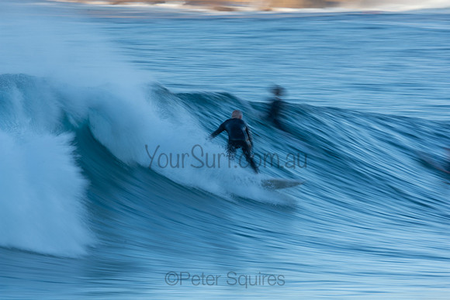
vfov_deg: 1.8
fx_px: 9377
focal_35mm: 750
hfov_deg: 2.7
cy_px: 150
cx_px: 225
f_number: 18
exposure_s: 1/20
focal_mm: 500
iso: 100
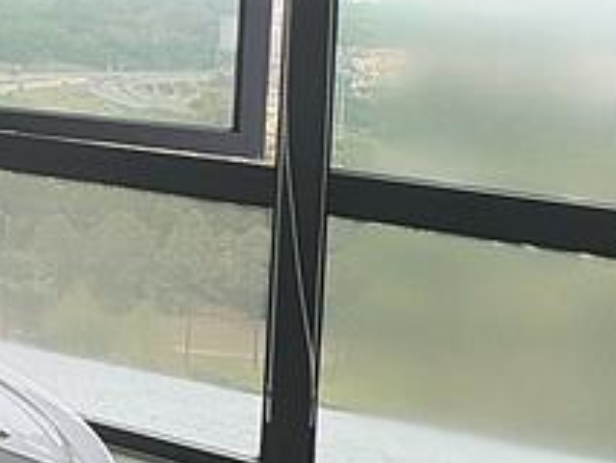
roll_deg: -3.8
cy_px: -41
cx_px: -497
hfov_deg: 20.9
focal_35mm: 63
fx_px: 1122
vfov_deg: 22.1
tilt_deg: +1.9
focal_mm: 2.22
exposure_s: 1/224
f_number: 2.2
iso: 50
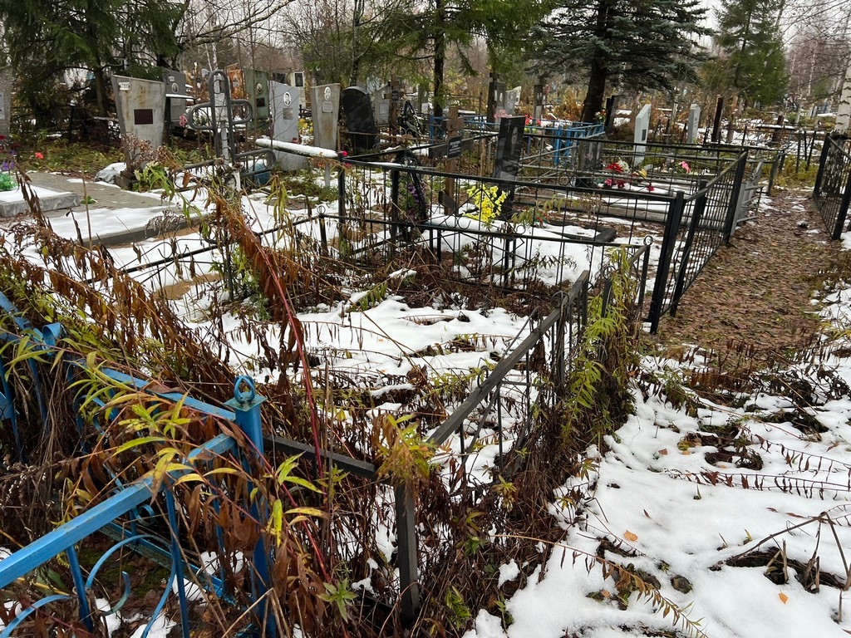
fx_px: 639
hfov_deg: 67.3
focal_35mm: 26
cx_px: 426
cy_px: 319
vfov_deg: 53.1
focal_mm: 5.7
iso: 40
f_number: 1.5
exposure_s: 1/254
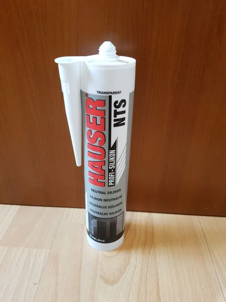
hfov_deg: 53.1
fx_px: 226
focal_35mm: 26
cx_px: 113
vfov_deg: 67.3
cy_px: 151
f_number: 1.7
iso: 250
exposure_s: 1/14
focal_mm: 4.2
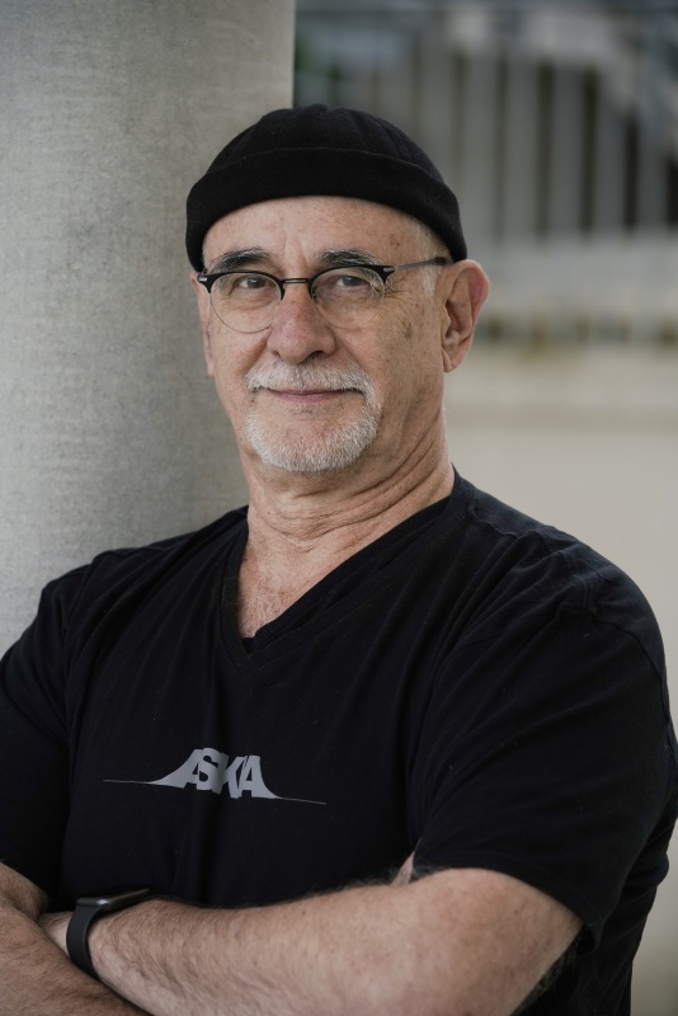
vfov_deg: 15.0
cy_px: 508
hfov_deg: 10.0
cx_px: 339
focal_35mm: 137
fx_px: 3867
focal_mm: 137
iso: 640
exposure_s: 1/60
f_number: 5
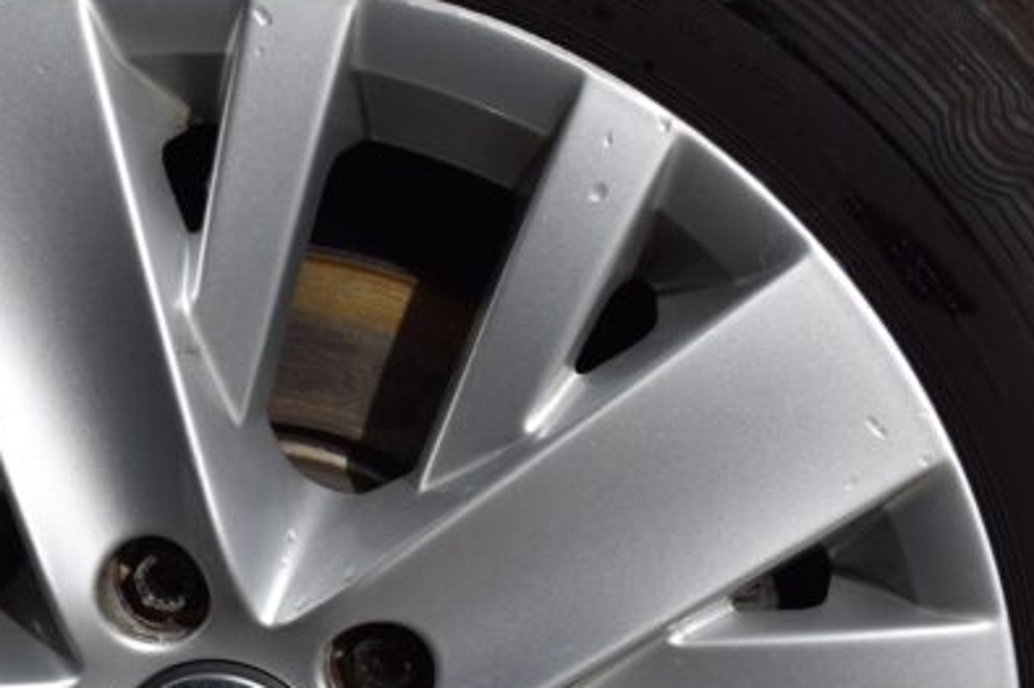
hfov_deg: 20.9
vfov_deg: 13.8
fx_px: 2793
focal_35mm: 97
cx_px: 298
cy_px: 736
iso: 200
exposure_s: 1/500
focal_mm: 25
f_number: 11
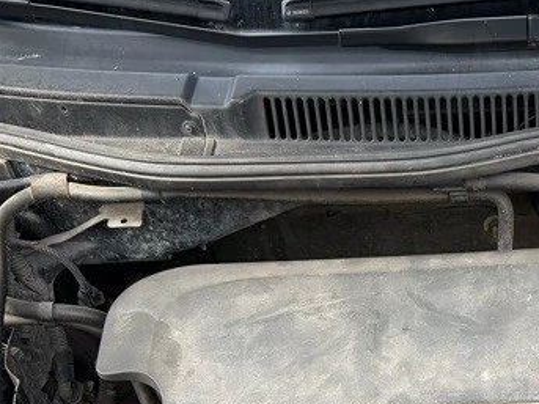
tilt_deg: -48.6
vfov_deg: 19.4
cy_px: 522
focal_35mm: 70
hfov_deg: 26.4
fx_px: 1090
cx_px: 533
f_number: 1.78
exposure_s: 1/683
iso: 80
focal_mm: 6.76
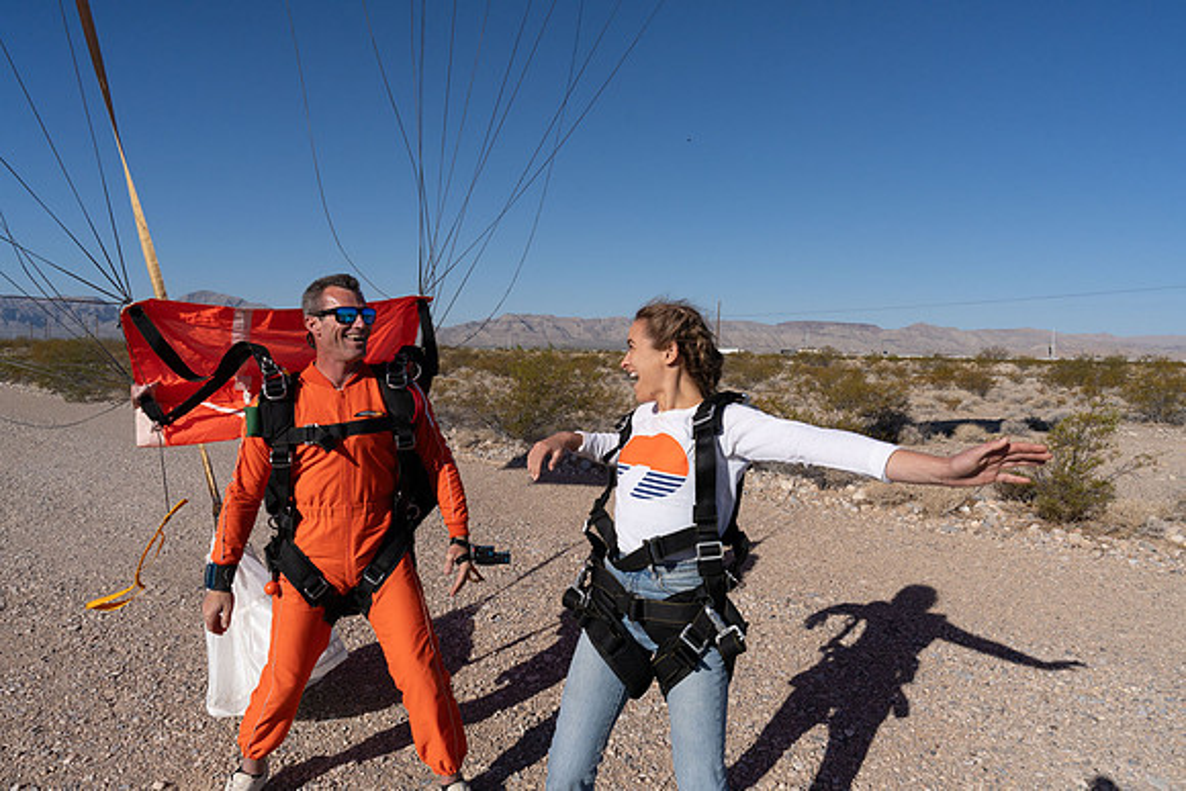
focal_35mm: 24
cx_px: 593
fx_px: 791
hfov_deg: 73.7
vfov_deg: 53.2
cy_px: 396
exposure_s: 1/2000
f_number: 13
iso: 800
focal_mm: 24
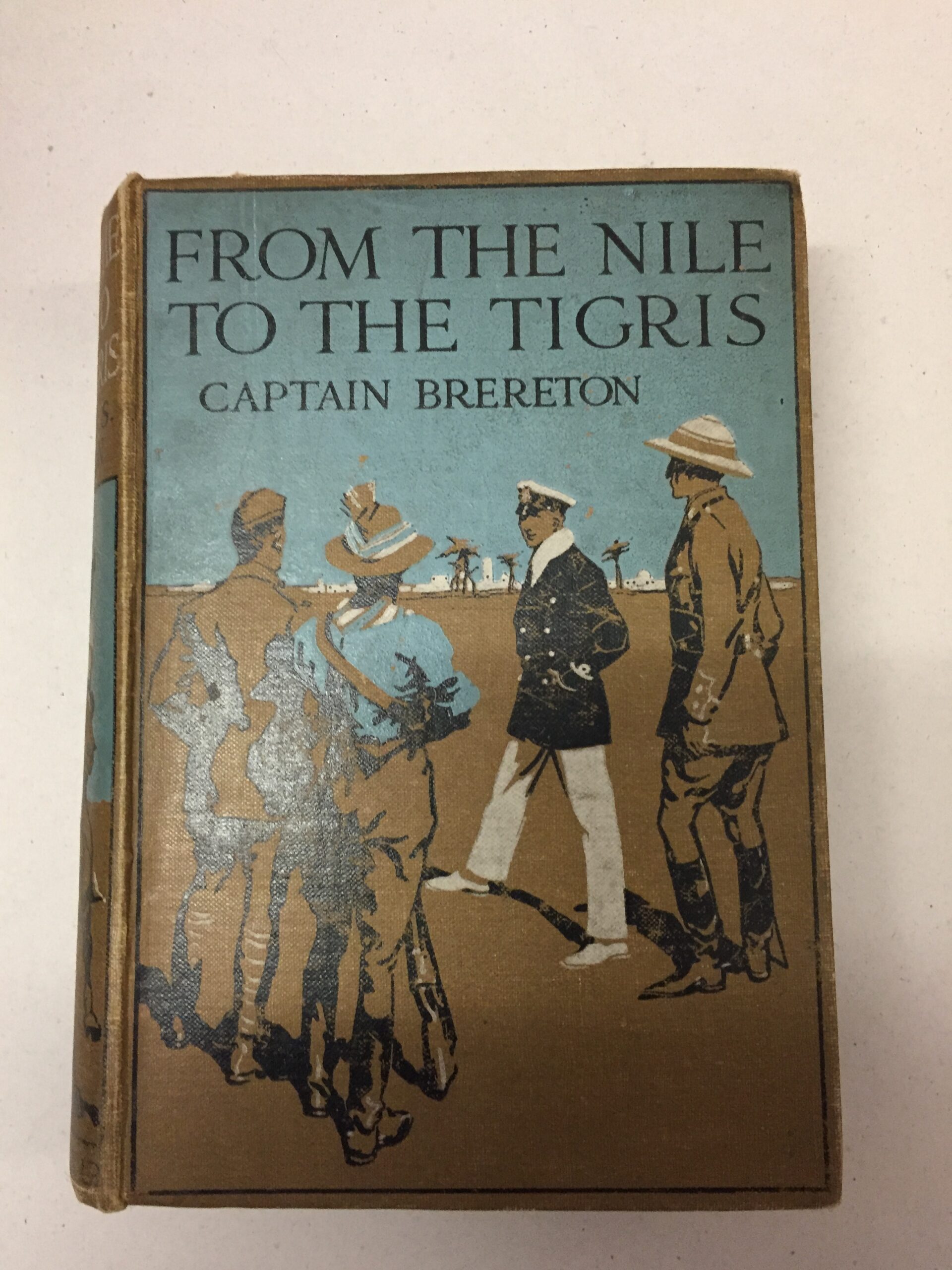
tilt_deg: -85.1
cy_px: 635
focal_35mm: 29
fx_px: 1063
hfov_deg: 48.2
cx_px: 476
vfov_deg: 61.7
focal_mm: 4.15
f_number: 2.2
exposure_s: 1/33
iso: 200
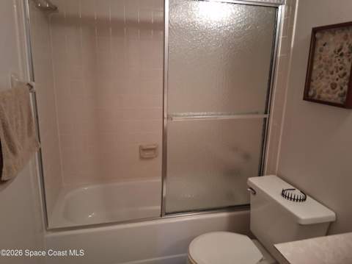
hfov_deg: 67.4
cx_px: 176
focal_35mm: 26
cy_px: 132
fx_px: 264
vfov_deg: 53.0
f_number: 1.8
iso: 400
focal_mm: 3.98
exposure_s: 1/30
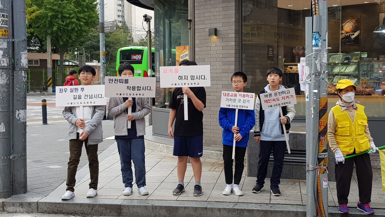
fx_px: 296
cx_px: 193
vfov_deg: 40.2
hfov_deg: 66.1
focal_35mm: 29
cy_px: 113
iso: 40
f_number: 1.7
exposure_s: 1/312
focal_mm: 4.3
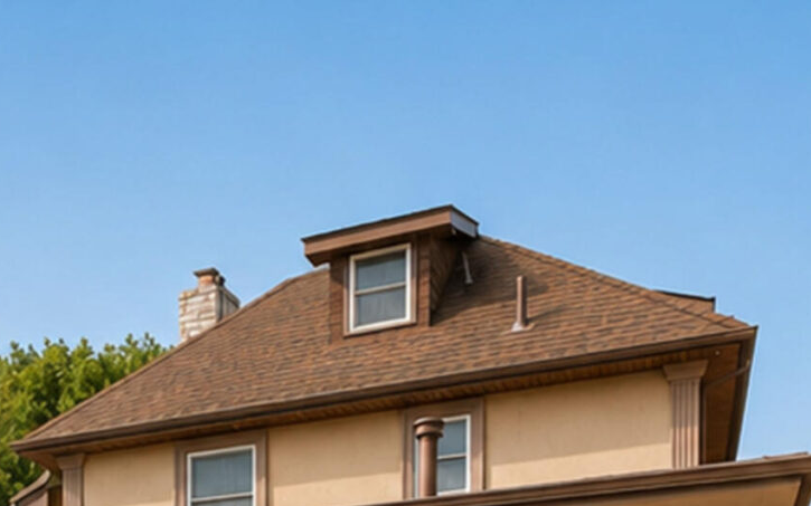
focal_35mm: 54
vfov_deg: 20.1
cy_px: 793
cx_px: 46
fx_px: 1193
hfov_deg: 34.9
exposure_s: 1/320
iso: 500
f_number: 10
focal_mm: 10
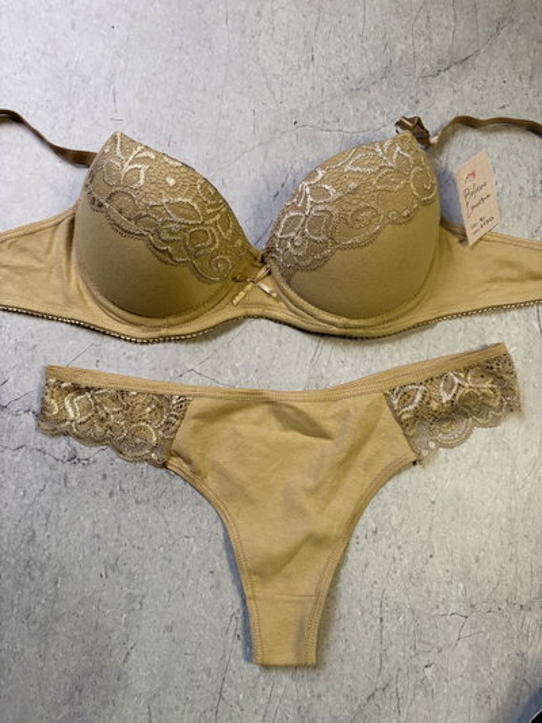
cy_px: 362
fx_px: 543
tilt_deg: -79.5
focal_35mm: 26
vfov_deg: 67.3
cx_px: 271
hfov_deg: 53.1
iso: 320
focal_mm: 5.96
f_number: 1.6
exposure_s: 1/60
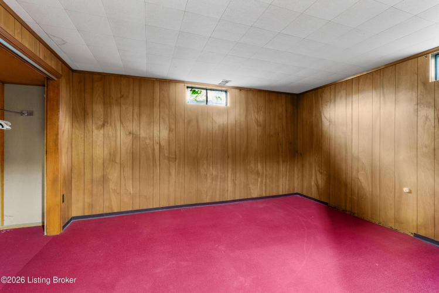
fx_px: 195
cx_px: 220
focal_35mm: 16
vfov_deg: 73.8
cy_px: 146
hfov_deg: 96.7
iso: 2000
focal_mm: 16
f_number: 11
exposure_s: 6
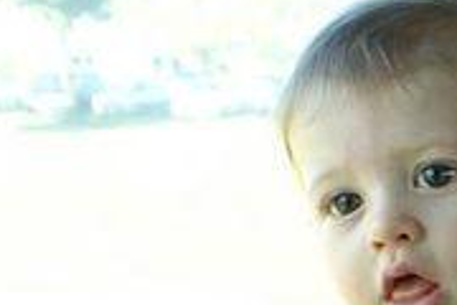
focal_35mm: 128
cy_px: 346
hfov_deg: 14.7
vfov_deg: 10.6
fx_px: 1625
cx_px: 719
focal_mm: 24
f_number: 5
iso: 100
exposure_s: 1/50
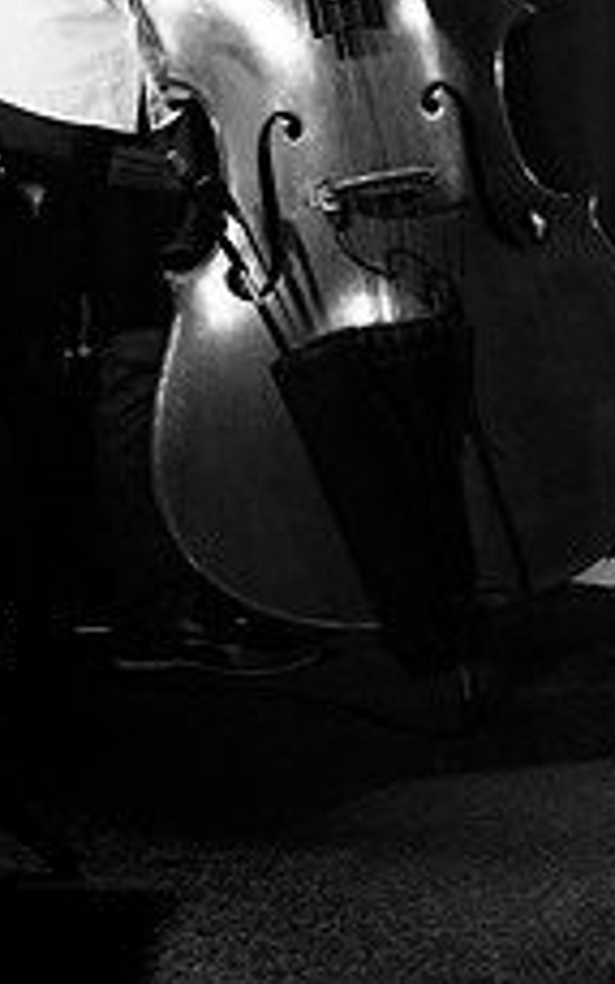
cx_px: 591
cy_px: 21
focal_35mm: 72
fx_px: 1932
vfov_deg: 27.1
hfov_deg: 17.7
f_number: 2.8
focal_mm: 24
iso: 1000
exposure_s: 1/80
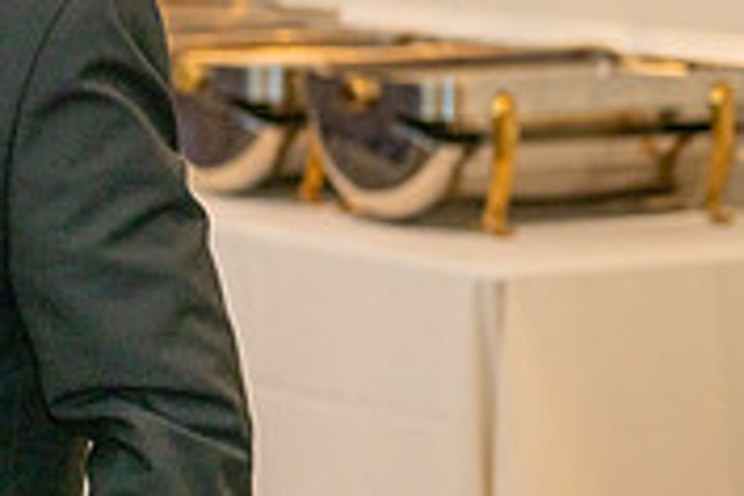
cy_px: 107
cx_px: -441
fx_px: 3513
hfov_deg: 11.5
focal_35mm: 170
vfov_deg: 8.1
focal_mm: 52
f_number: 3.5
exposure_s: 1/125
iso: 400
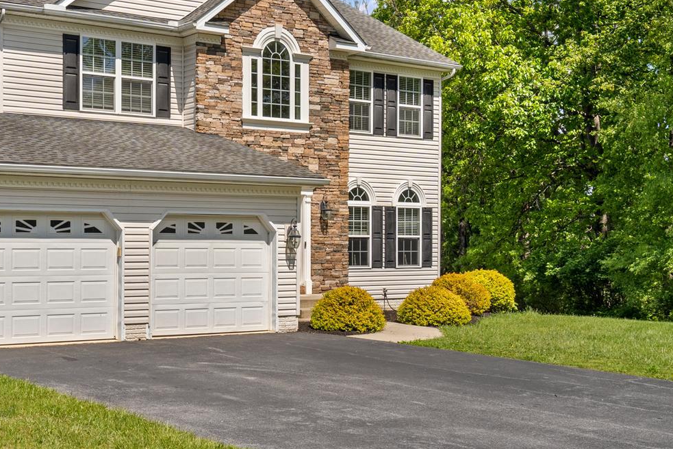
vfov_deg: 26.9
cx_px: 121
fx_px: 935
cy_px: 260
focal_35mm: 50
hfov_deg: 38.0
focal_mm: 24
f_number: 8
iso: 640
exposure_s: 1/640
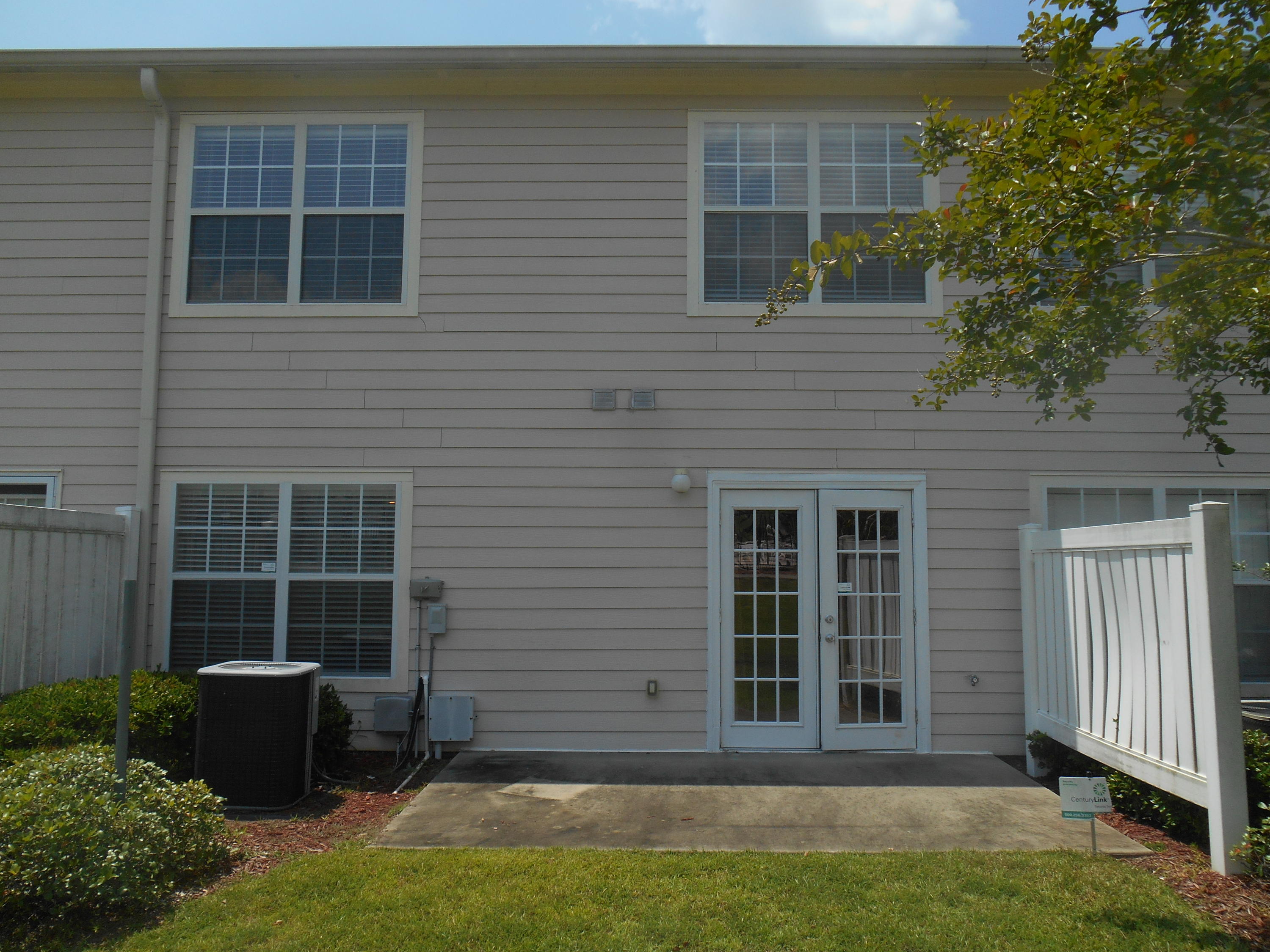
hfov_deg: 67.3
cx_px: 635
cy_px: 476
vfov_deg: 53.1
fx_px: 954
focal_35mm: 26
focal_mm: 4.7
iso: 80
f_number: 3.4
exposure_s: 1/1250
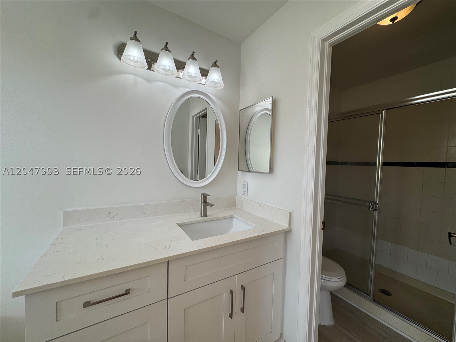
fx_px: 184
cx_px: 228
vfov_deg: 85.7
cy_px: 171
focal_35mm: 14
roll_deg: -1.7
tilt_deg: -2.4
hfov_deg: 102.1
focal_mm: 2.22
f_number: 2.2
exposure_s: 1/154
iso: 40
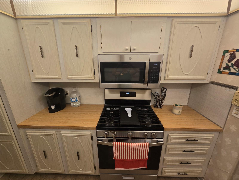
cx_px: 120
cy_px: 90
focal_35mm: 13
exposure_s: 1/60
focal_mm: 2.2
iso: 80
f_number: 2.2
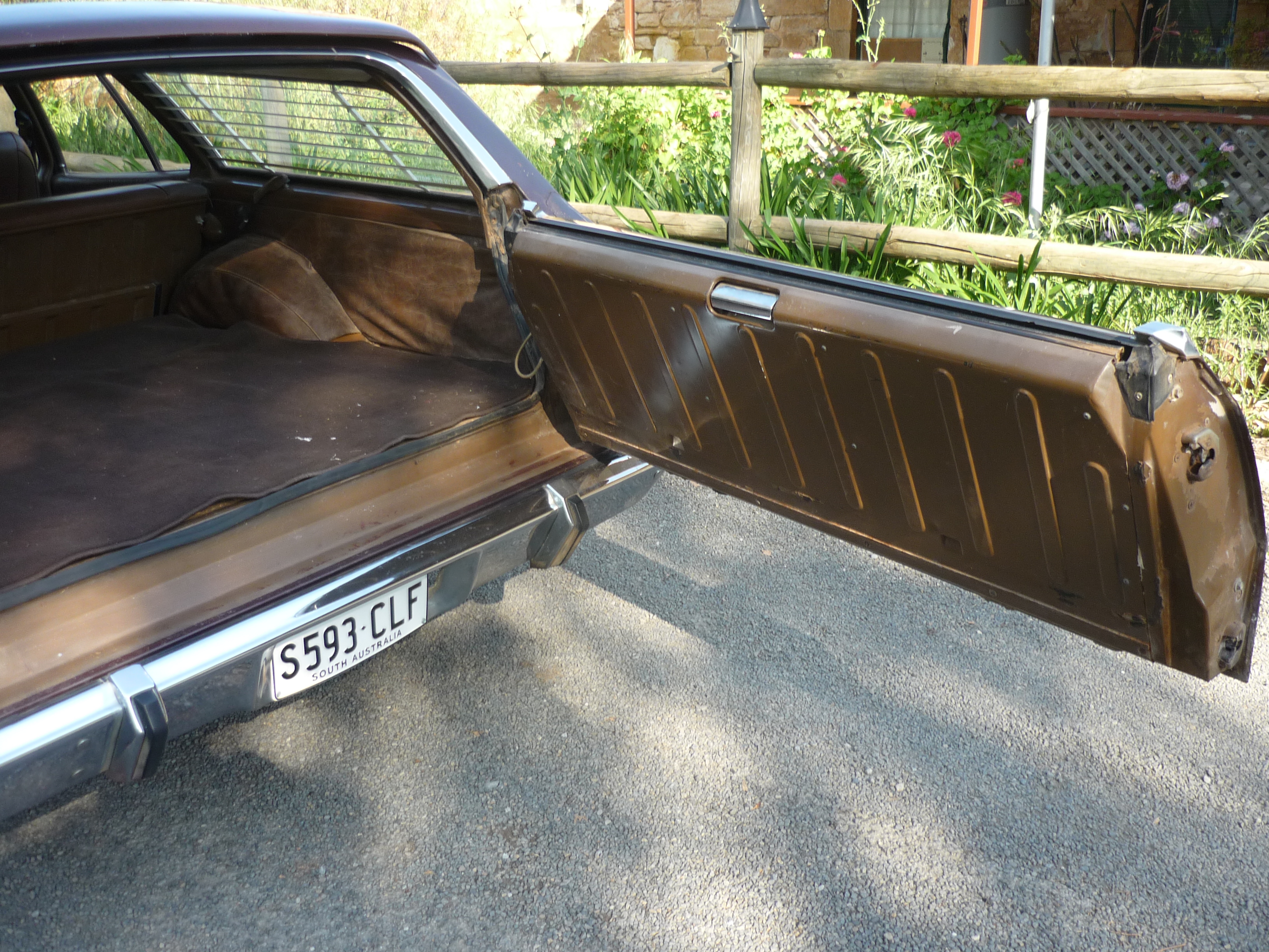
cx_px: 634
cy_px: 476
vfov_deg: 42.9
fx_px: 1210
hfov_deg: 55.4
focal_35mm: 33
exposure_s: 1/200
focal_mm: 5.5
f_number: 2.8
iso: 100
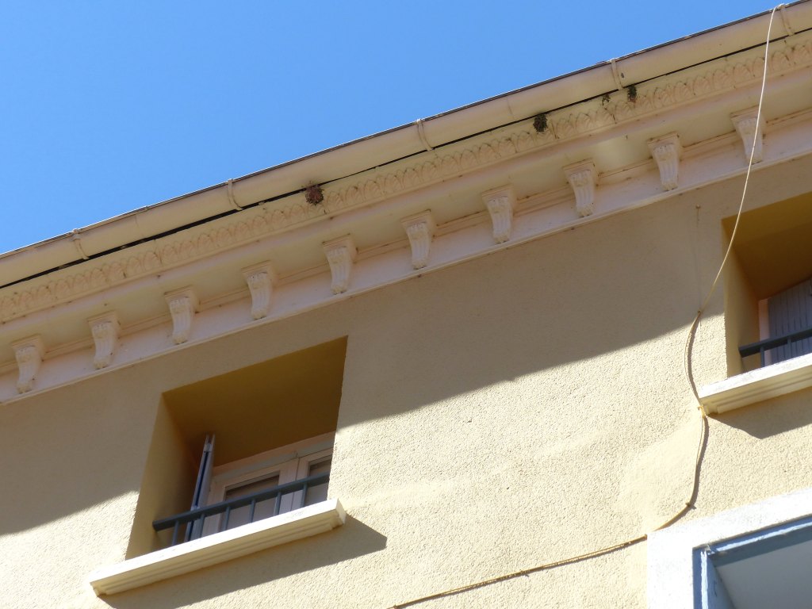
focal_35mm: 138
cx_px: 406
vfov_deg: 10.7
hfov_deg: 14.3
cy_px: 304
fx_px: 3237
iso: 100
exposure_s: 1/640
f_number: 4
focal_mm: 22.6
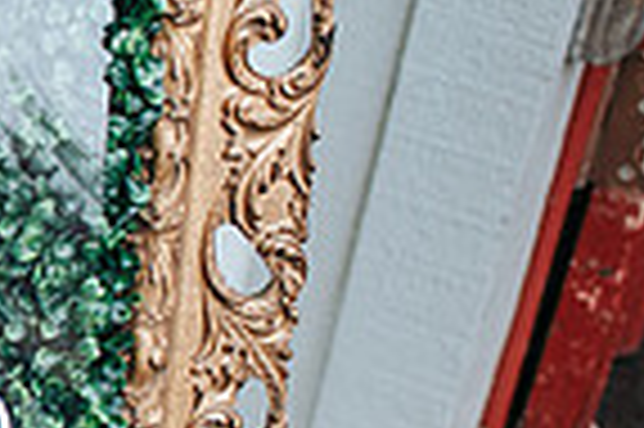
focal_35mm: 142
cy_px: 381
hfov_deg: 12.9
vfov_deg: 9.6
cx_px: -558
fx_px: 2537
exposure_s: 1/640
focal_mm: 35
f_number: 2.8
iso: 250
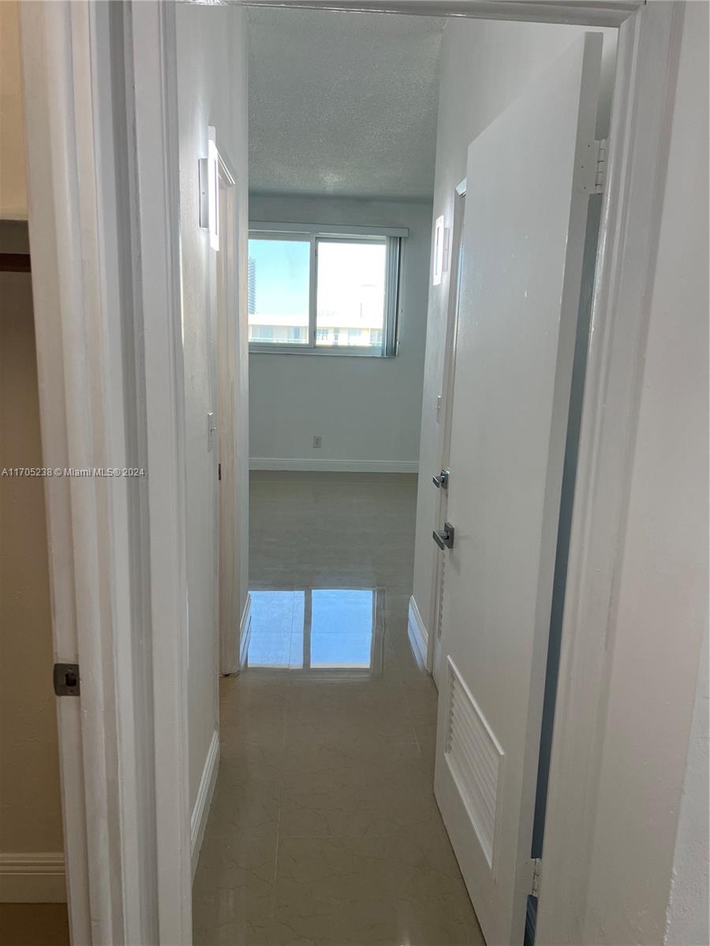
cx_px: 355
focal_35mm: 26
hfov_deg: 53.1
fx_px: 711
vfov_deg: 67.3
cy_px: 473
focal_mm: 5.7
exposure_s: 1/163
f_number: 1.5
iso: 50
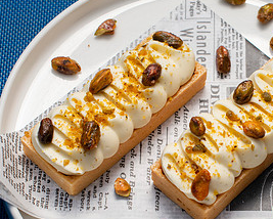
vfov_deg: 12.7
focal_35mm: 121
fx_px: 978
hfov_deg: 15.8
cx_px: 211
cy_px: 175
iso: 200
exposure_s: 1/200
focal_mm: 50
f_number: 6.3
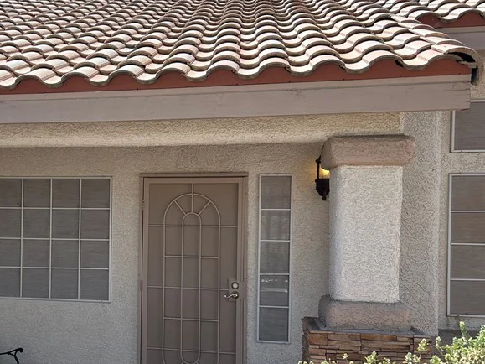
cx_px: 110
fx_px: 644
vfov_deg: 31.4
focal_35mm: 46
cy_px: 226
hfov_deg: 39.9
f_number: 1.5
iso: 50
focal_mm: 5.7
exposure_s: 1/1972
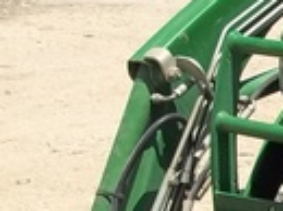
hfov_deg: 12.3
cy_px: 194
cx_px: 453
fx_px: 1232
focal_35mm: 151
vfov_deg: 9.7
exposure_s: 1/250
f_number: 8
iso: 80
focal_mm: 6.5
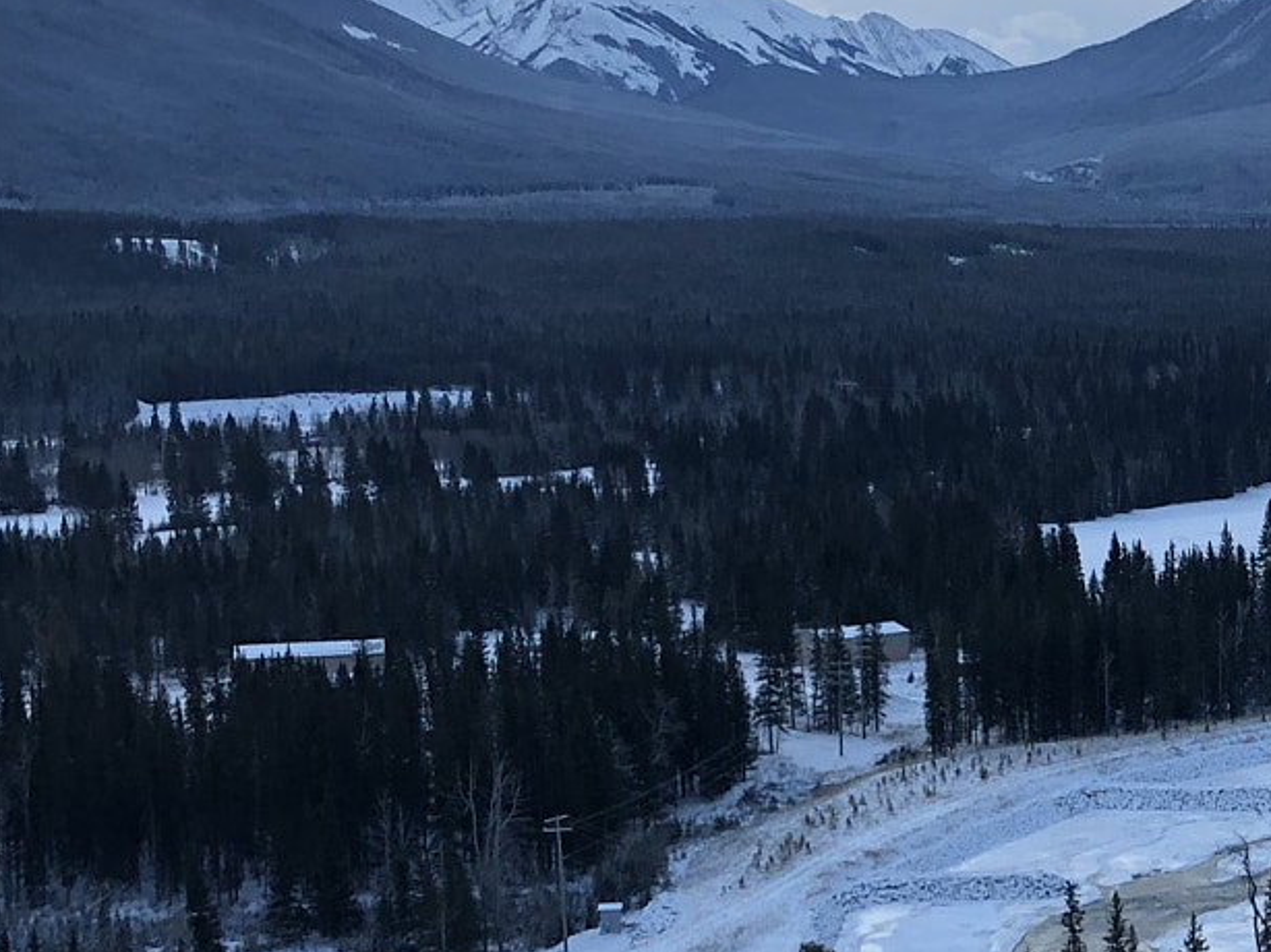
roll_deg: +1.2
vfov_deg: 20.1
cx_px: 1379
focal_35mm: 73
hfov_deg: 24.9
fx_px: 2679
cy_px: 555
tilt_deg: -5.0
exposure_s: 1/120
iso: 40
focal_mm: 3.99
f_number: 1.8
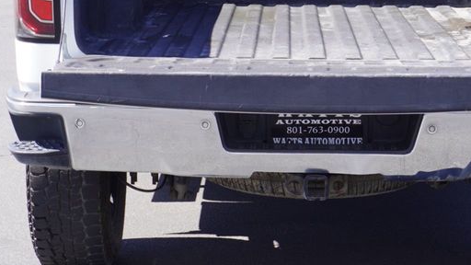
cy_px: 28
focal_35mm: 132
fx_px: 1649
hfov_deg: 16.2
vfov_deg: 9.2
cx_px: 303
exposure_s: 1/100
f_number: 7.1
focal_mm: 42
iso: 100
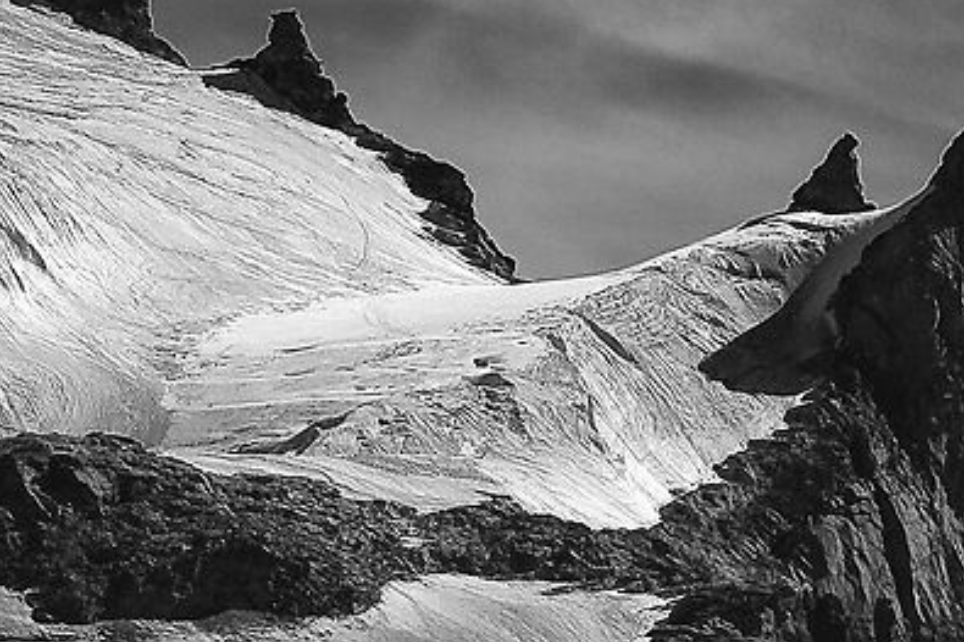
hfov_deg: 2.0
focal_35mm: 1034
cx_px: -1079
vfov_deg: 1.3
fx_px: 27675
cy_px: -172
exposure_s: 1/2000
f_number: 8
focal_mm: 170
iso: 100
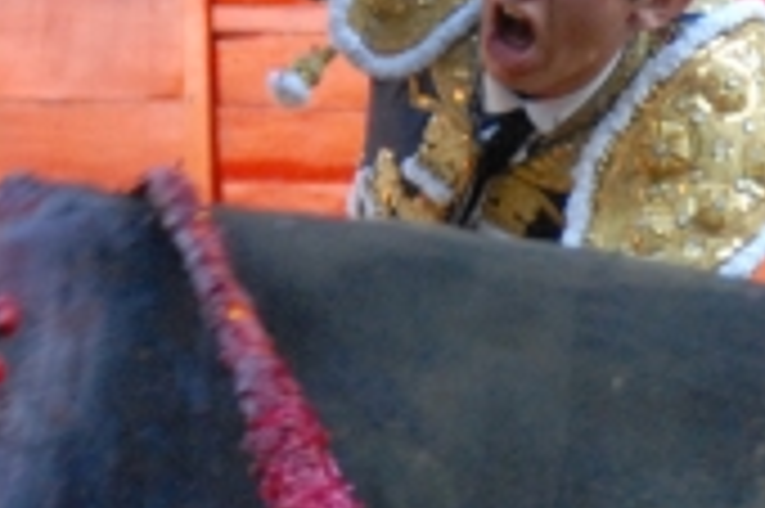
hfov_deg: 3.0
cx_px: 914
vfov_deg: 2.0
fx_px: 14415
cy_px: 996
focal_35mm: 679
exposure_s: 1/250
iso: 1000
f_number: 5
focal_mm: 75
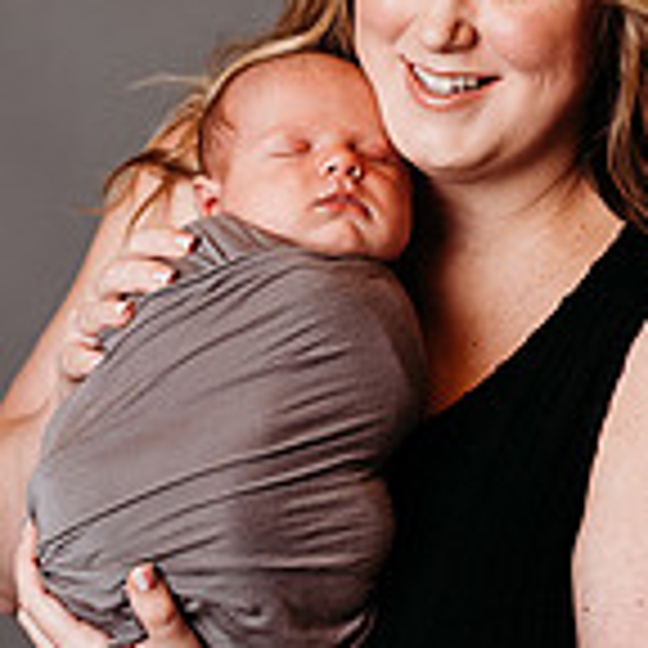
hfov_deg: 7.8
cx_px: 418
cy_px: 270
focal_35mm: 225
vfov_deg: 7.8
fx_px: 4765
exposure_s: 1/160
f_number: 2.5
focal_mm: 85
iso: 160
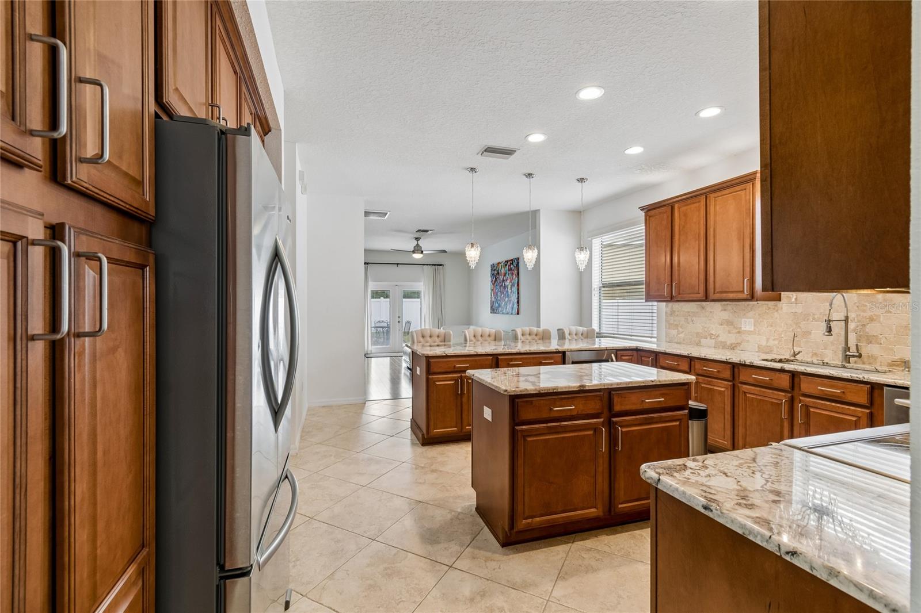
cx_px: 460
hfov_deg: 100.4
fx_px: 384
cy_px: 306
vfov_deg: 77.3
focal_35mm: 15
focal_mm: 10
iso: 100
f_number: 7.1
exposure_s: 1/6
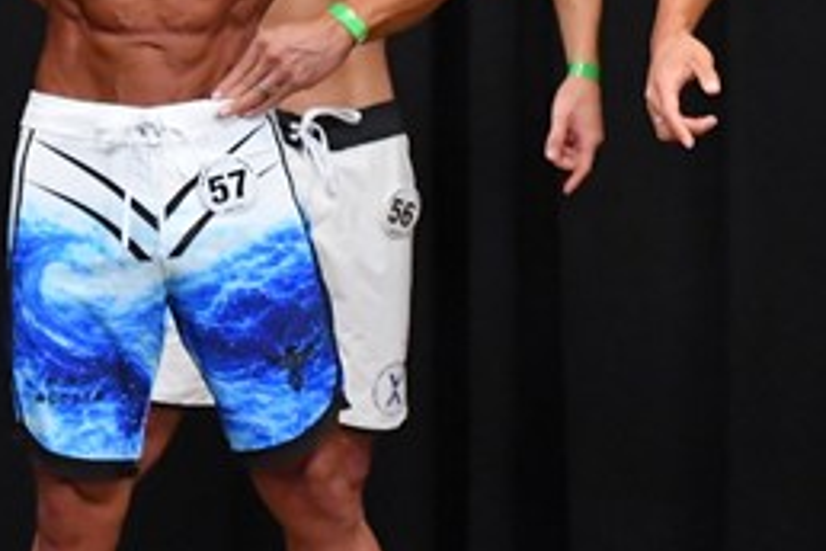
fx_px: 15509
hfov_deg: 3.1
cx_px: 485
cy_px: 224
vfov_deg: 2.0
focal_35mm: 676
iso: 6400
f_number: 5.6
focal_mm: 150
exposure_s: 1/400
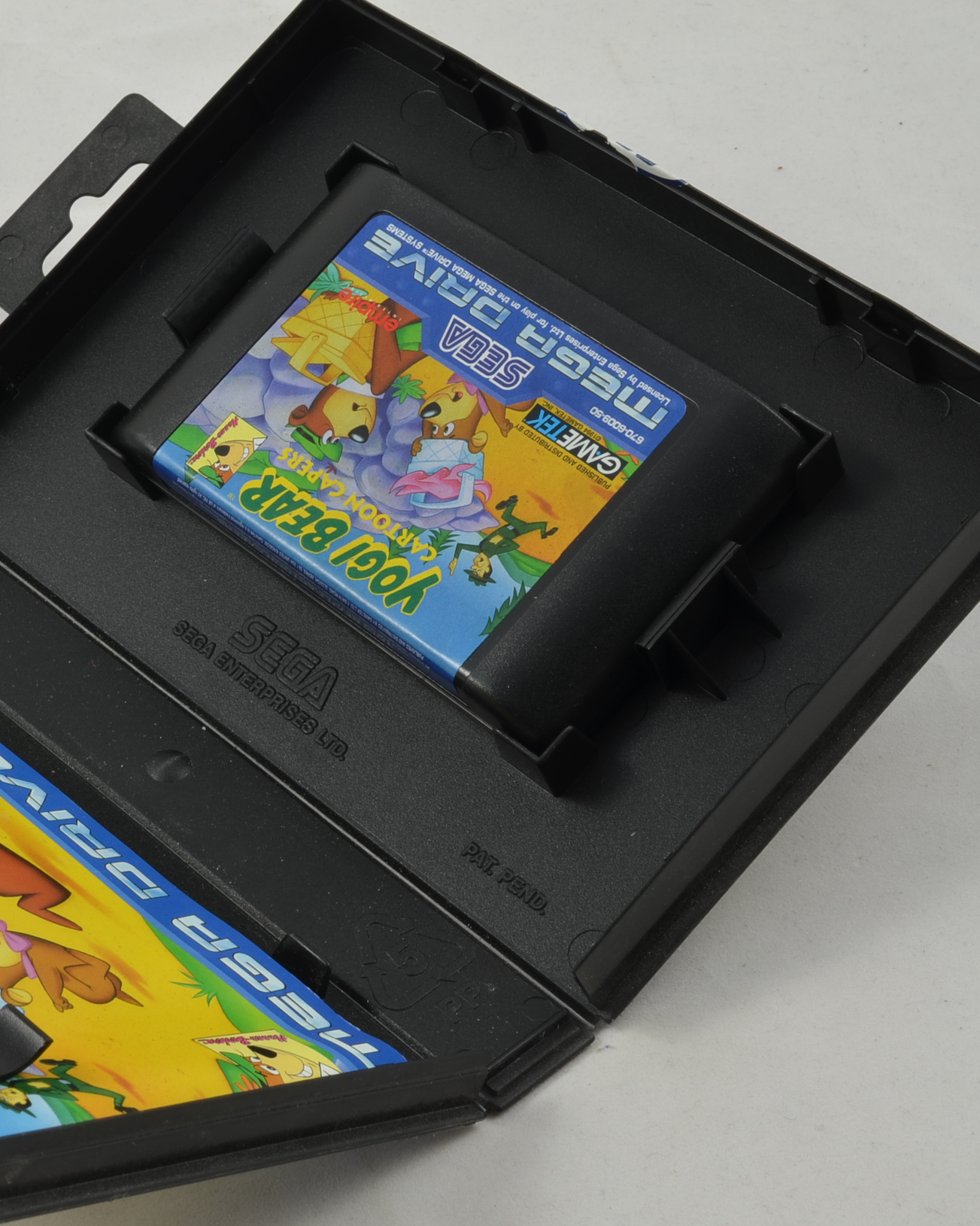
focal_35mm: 85
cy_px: 613
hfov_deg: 17.8
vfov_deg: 22.5
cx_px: 133
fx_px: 3082
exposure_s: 1/1.3
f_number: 20
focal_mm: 40
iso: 100
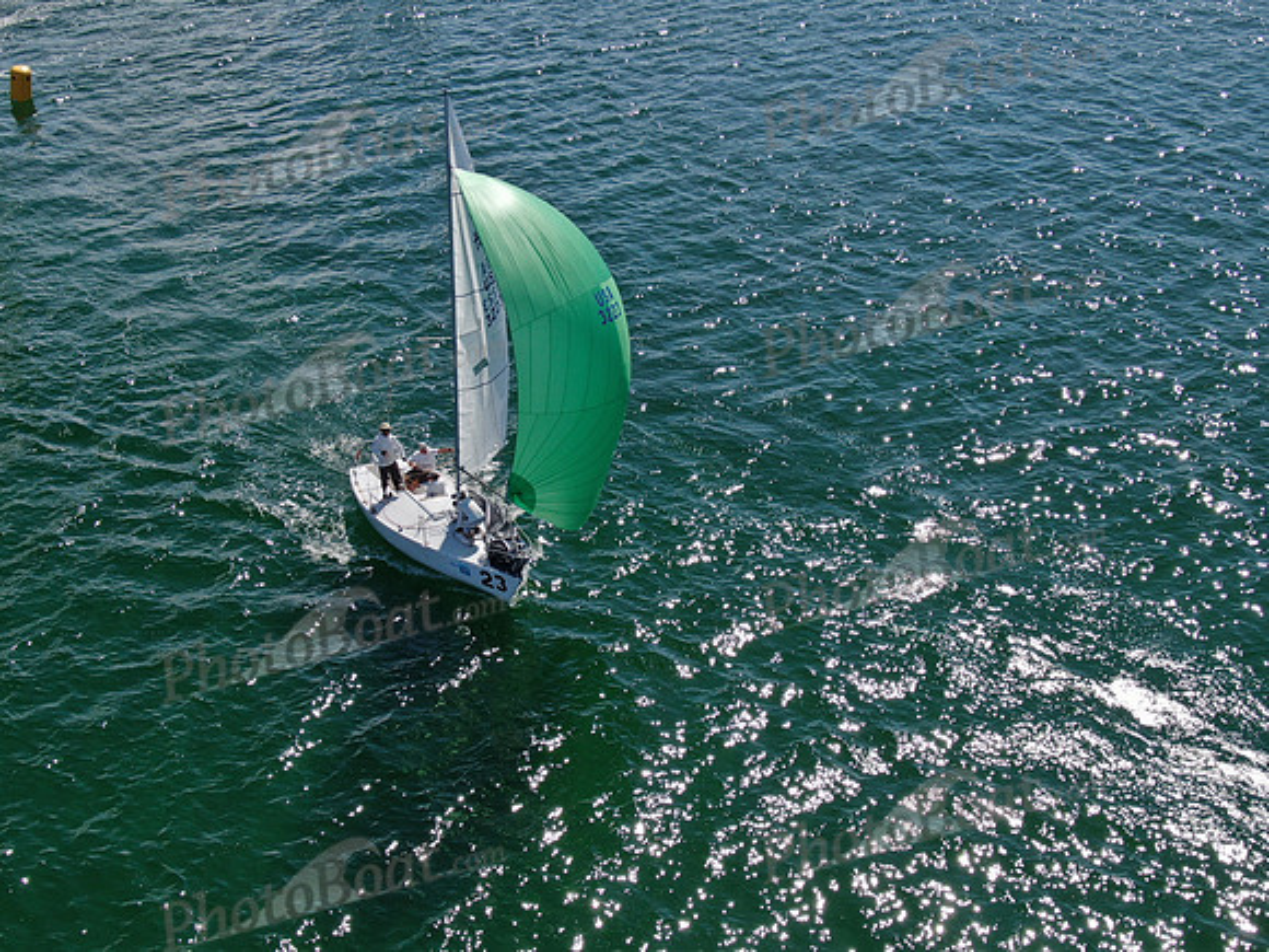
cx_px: 634
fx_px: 1760
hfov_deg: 39.7
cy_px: 476
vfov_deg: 30.3
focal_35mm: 48
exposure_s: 1/1250
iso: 100
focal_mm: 8.6
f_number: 3.8
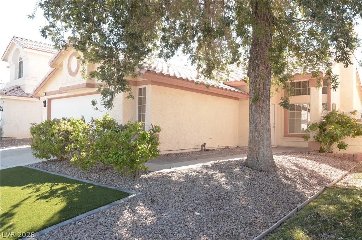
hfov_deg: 67.5
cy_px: 120
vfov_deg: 47.7
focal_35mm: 27
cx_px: 181
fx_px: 271
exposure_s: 1/125
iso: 200
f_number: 5.6
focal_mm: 18
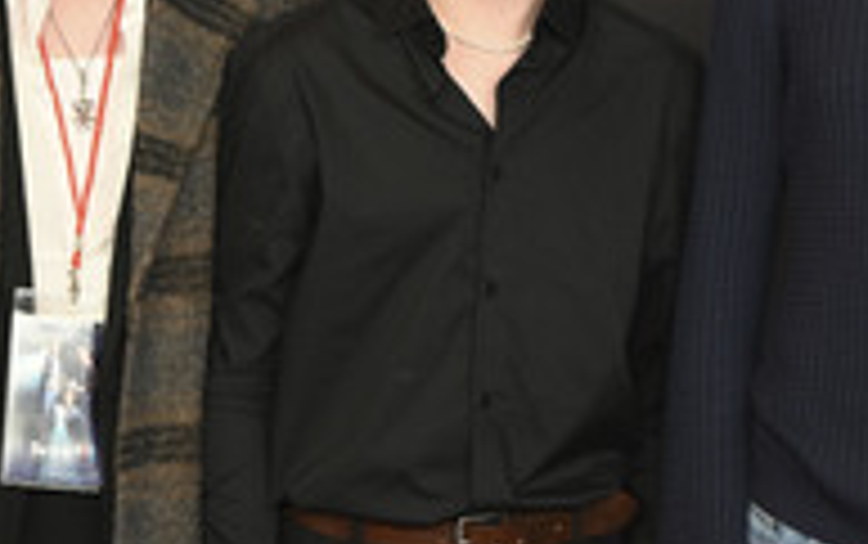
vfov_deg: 7.8
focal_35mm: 169
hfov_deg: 12.4
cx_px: 506
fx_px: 4001
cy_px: 166
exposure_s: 1/160
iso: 1000
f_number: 6.3
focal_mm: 71
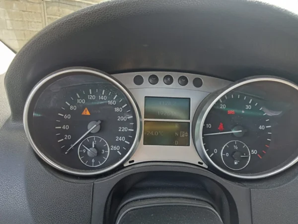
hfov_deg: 63.4
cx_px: 149
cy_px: 112
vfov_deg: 49.7
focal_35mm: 28
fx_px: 241
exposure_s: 1/50
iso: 112
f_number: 2.2
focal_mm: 3.46
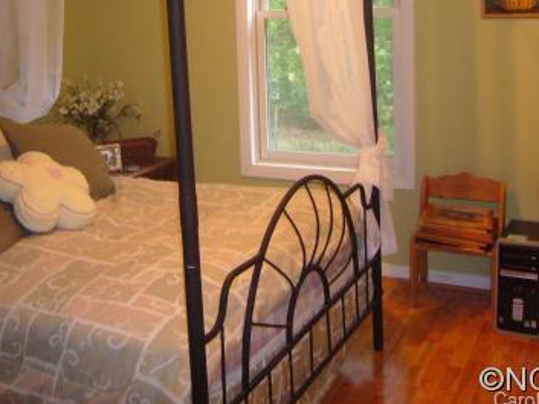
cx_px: 226
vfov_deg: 30.8
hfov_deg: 41.1
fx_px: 717
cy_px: 82
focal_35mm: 46
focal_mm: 4.6
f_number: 2.8
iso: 200
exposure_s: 1/8
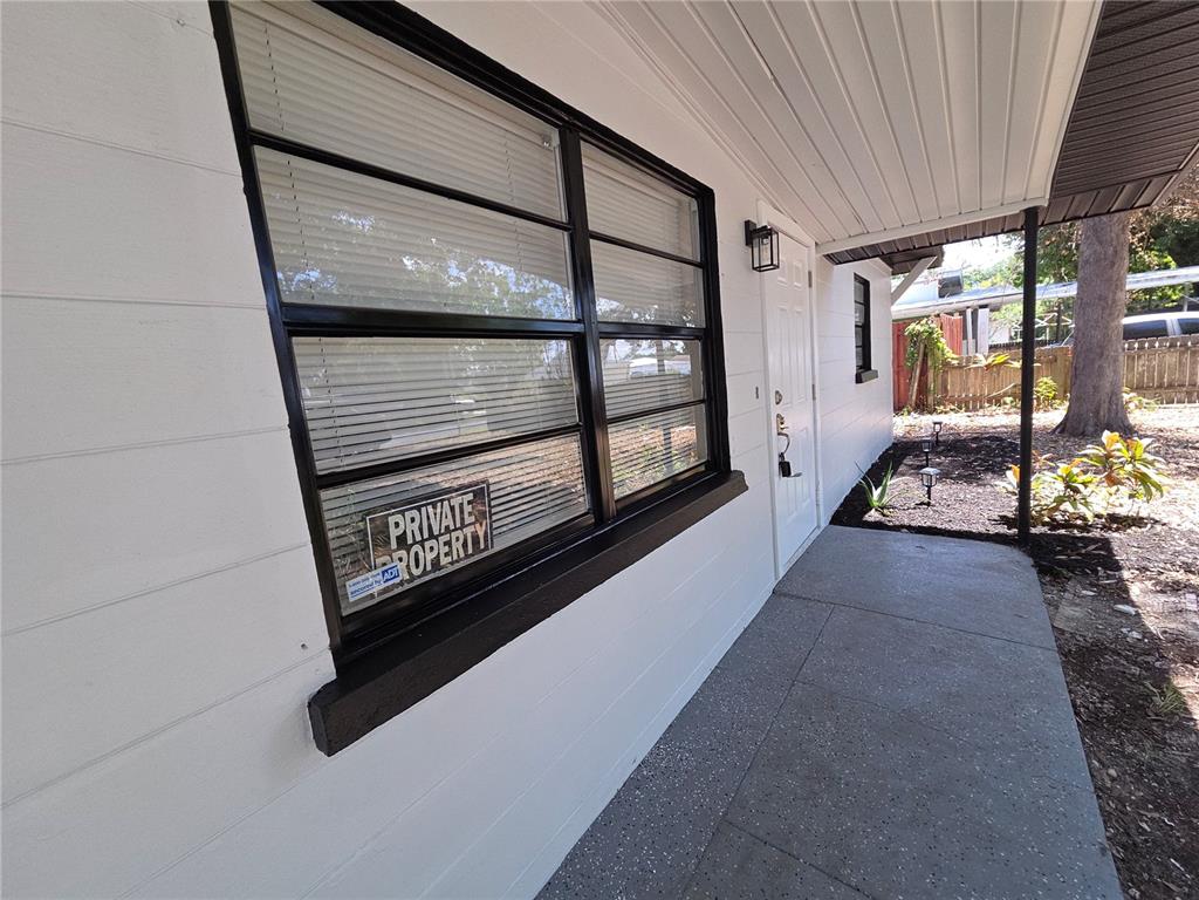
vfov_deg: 89.9
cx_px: 600
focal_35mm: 13
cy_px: 450
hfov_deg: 106.2
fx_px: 450
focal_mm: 2.2
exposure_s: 1/222
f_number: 2.2
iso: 50
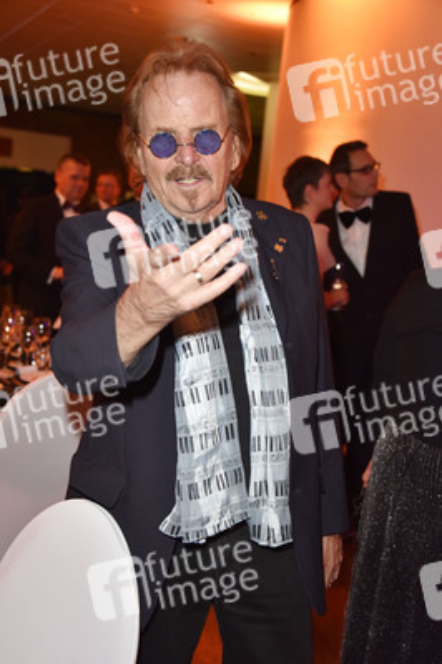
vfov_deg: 41.1
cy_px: 332
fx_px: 885
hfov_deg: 28.0
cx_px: 221
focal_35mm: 48
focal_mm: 48
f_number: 4.5
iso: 1600
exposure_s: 1/40
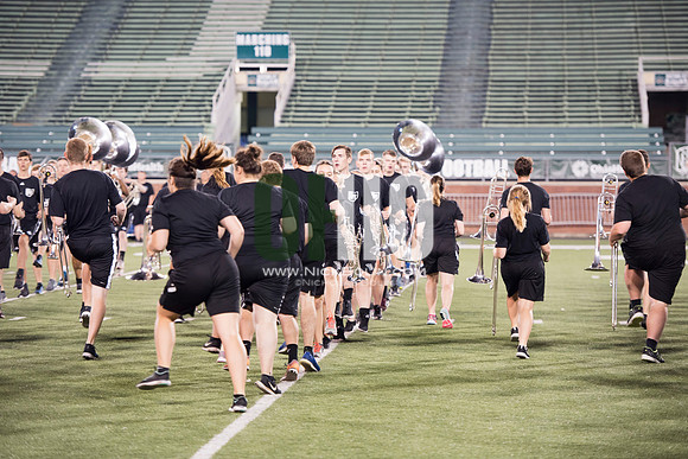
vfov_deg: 10.2
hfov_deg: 15.2
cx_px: 344
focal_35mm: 135
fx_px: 2580
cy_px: 230
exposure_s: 1/320
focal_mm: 135
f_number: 2.8
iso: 1000
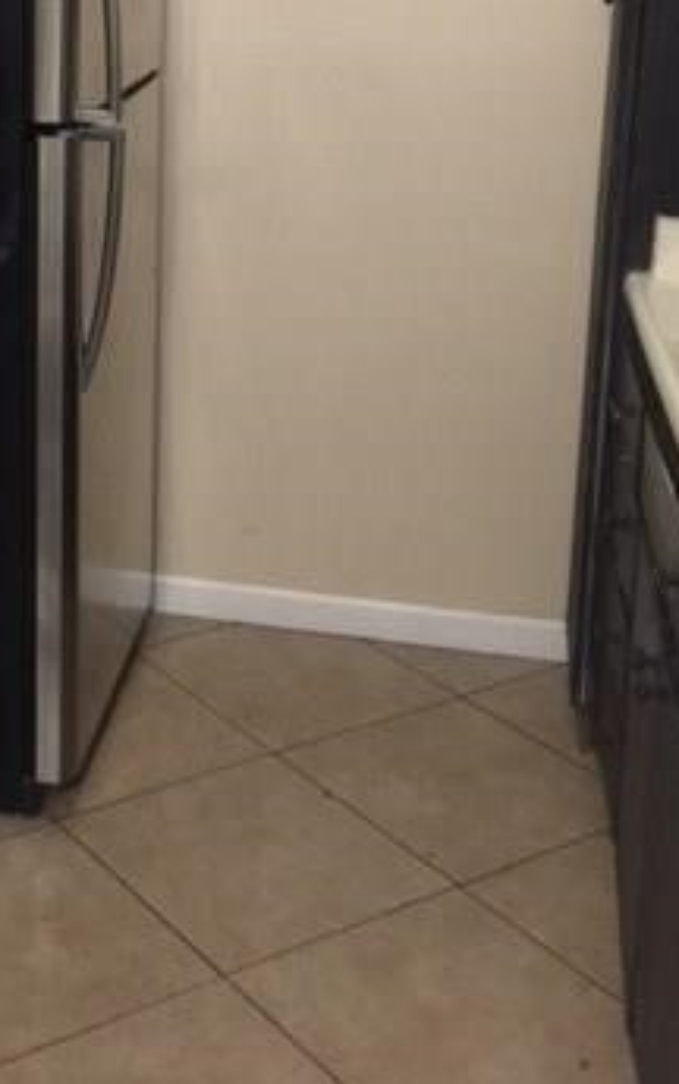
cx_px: -9
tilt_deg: -10.0
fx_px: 1686
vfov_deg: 34.4
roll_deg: -1.6
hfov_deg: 21.9
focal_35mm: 57
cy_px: 192
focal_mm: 4.15
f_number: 2.2
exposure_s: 1/4
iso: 80
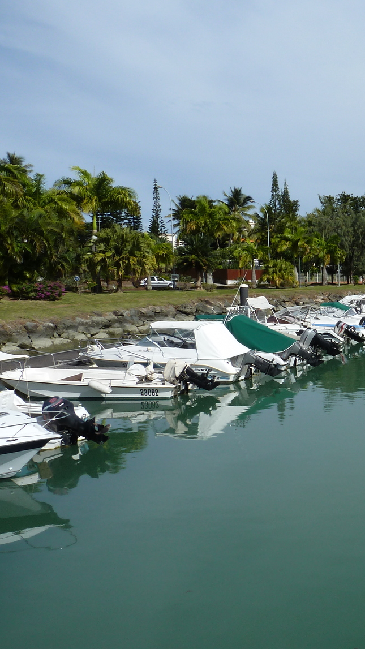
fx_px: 654
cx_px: 450
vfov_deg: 52.8
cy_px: 324
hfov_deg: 27.1
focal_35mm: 38
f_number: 5.6
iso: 80
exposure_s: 1/500
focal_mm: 4.1
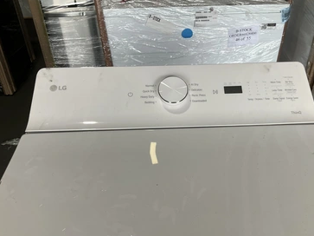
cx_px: 170
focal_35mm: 32
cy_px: 122
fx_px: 290
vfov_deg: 44.1
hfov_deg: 56.8
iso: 20
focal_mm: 3
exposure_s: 1/160
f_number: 1.8
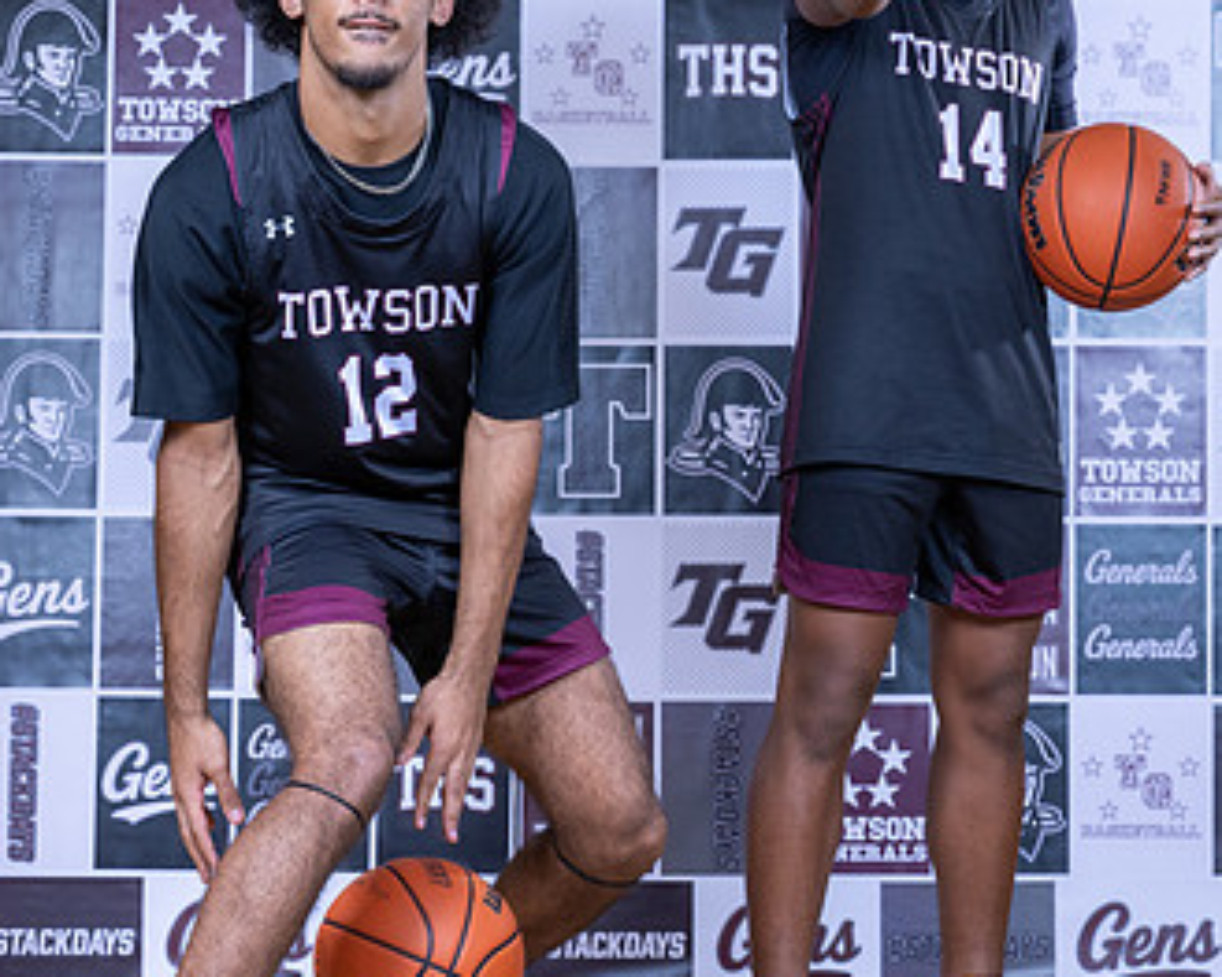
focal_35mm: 138
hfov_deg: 13.9
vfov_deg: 11.2
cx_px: 848
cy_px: 509
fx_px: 4989
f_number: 5.6
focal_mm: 70
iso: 250
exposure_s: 1/160
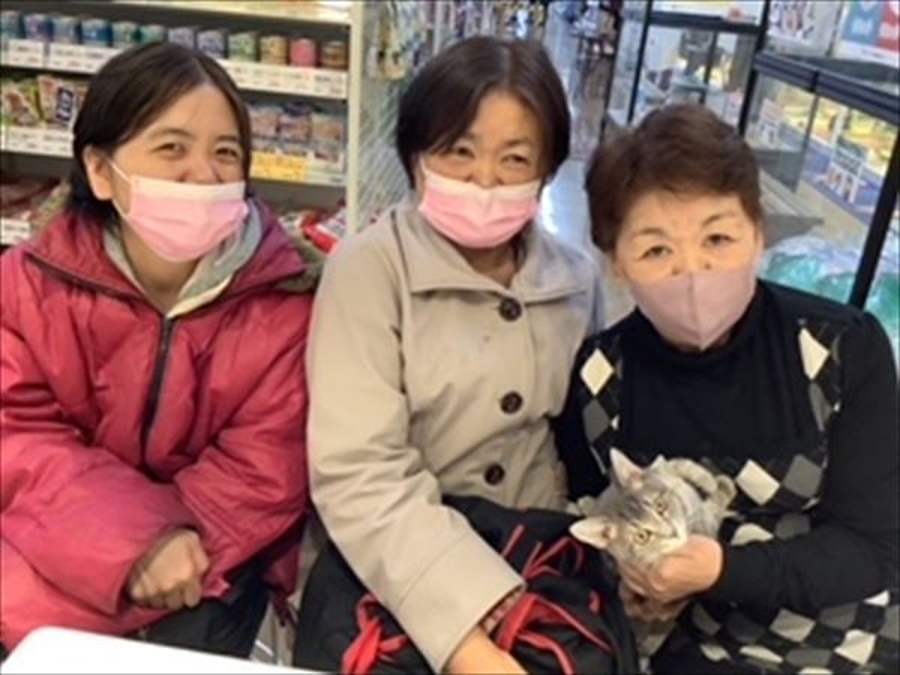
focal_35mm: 31
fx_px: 806
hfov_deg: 58.4
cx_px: 450
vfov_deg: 45.4
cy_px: 338
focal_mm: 3.3
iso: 125
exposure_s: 1/50
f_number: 2.4
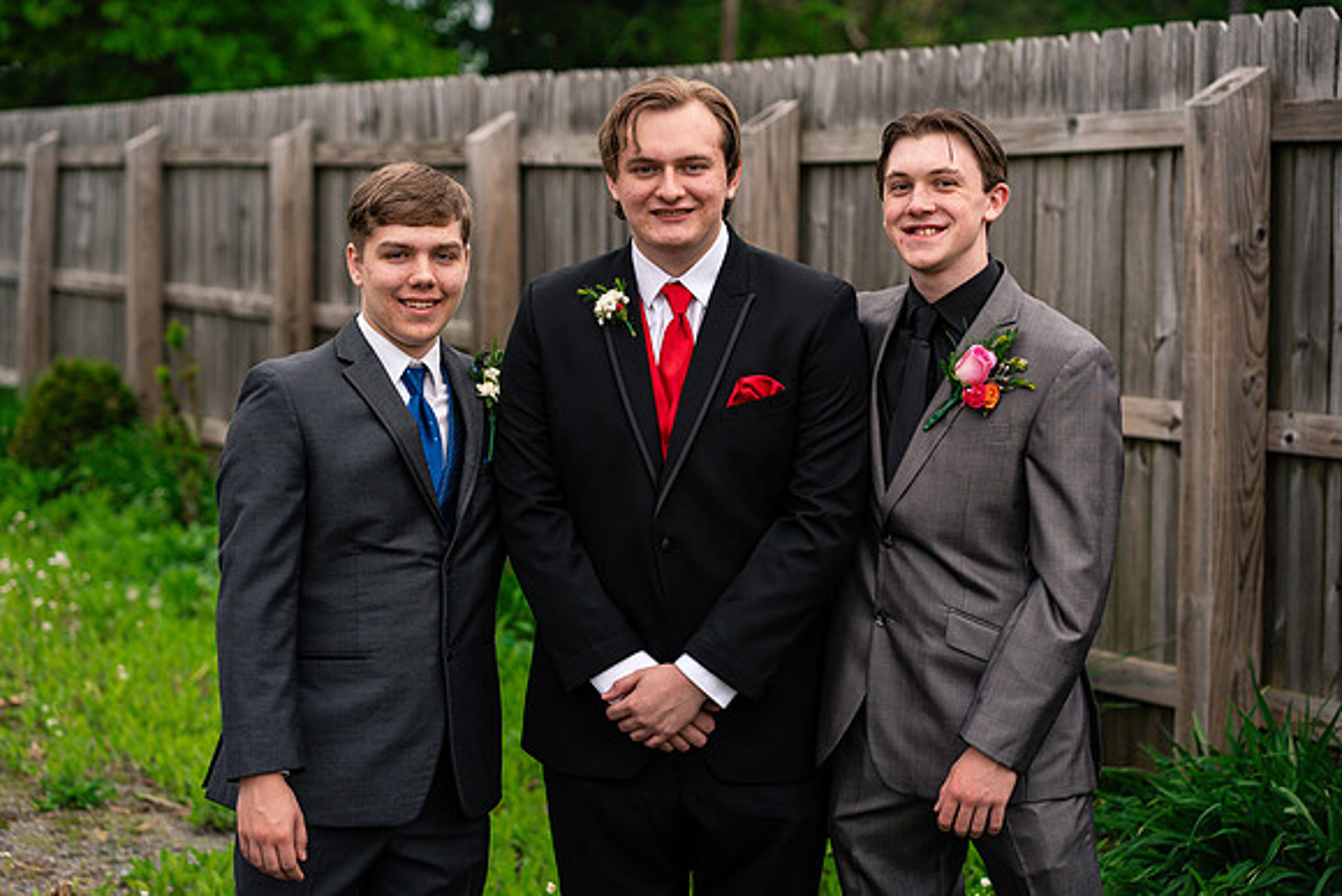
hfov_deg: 23.2
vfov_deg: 15.6
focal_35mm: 88
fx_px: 3270
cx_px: 650
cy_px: 434
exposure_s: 1/1000
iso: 400
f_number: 3.5
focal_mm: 85
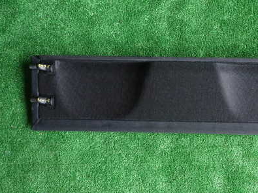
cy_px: 99
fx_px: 283
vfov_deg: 37.7
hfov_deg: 47.7
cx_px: 183
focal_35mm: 38
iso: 160
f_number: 2
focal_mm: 4.5
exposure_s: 1/60
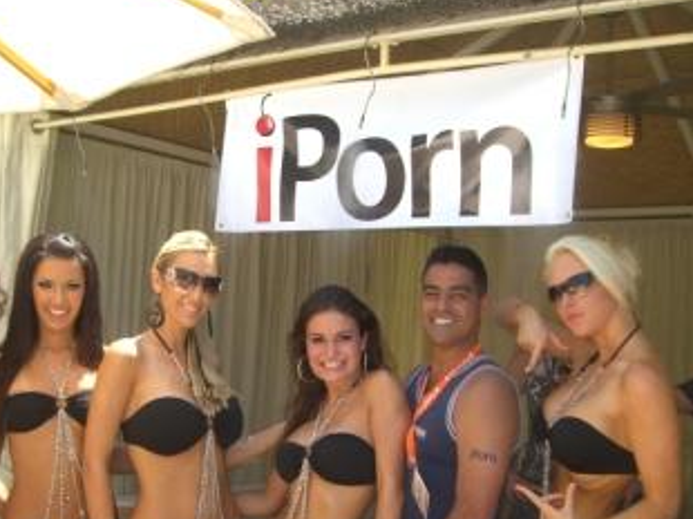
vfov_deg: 26.4
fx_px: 1100
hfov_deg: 34.9
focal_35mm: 55
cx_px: 302
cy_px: 347
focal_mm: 6.2
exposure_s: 1/250
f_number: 2.7
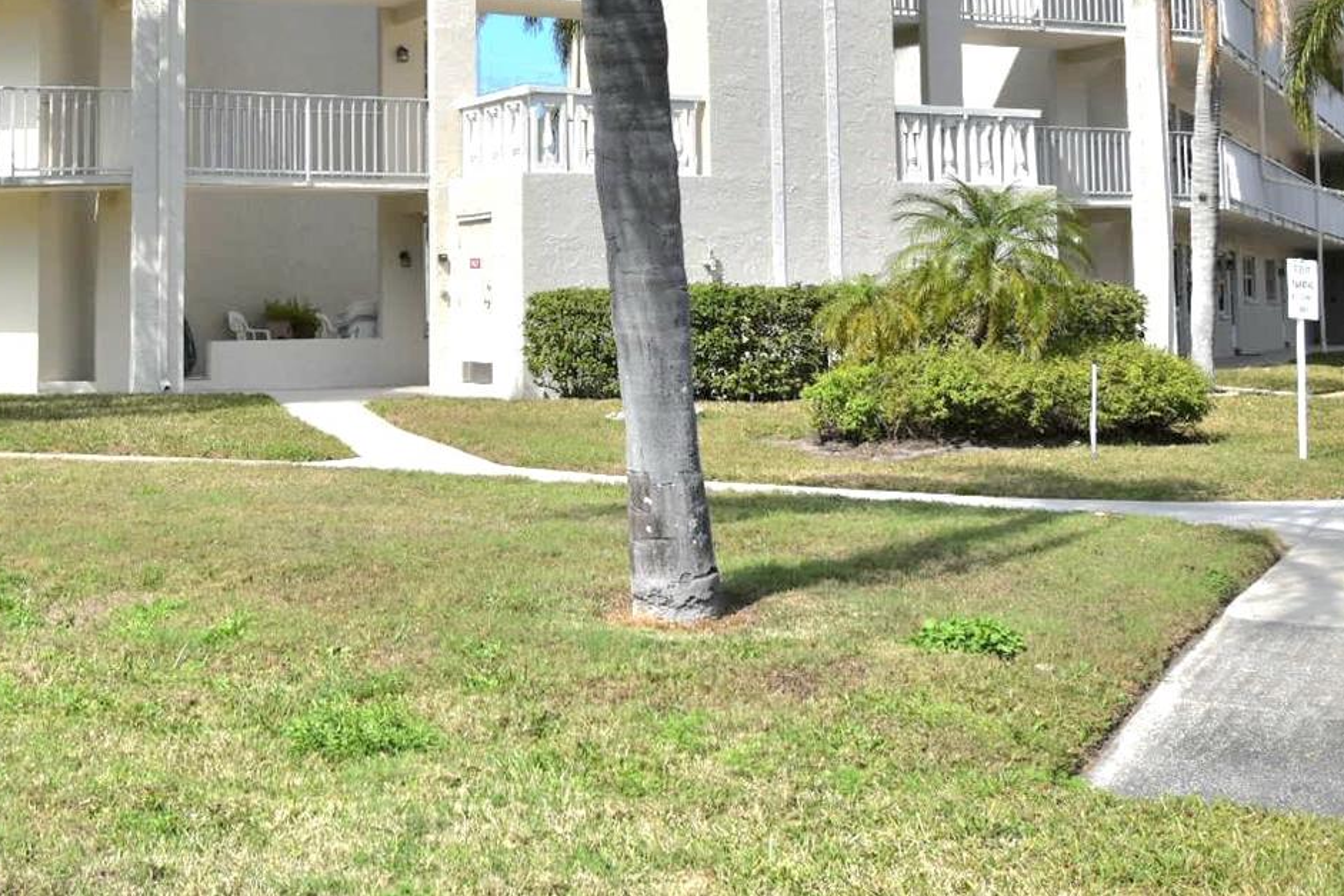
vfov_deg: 25.8
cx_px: 371
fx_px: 1904
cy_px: 139
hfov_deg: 38.1
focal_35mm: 51
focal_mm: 20
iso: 200
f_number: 10
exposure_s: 1/400
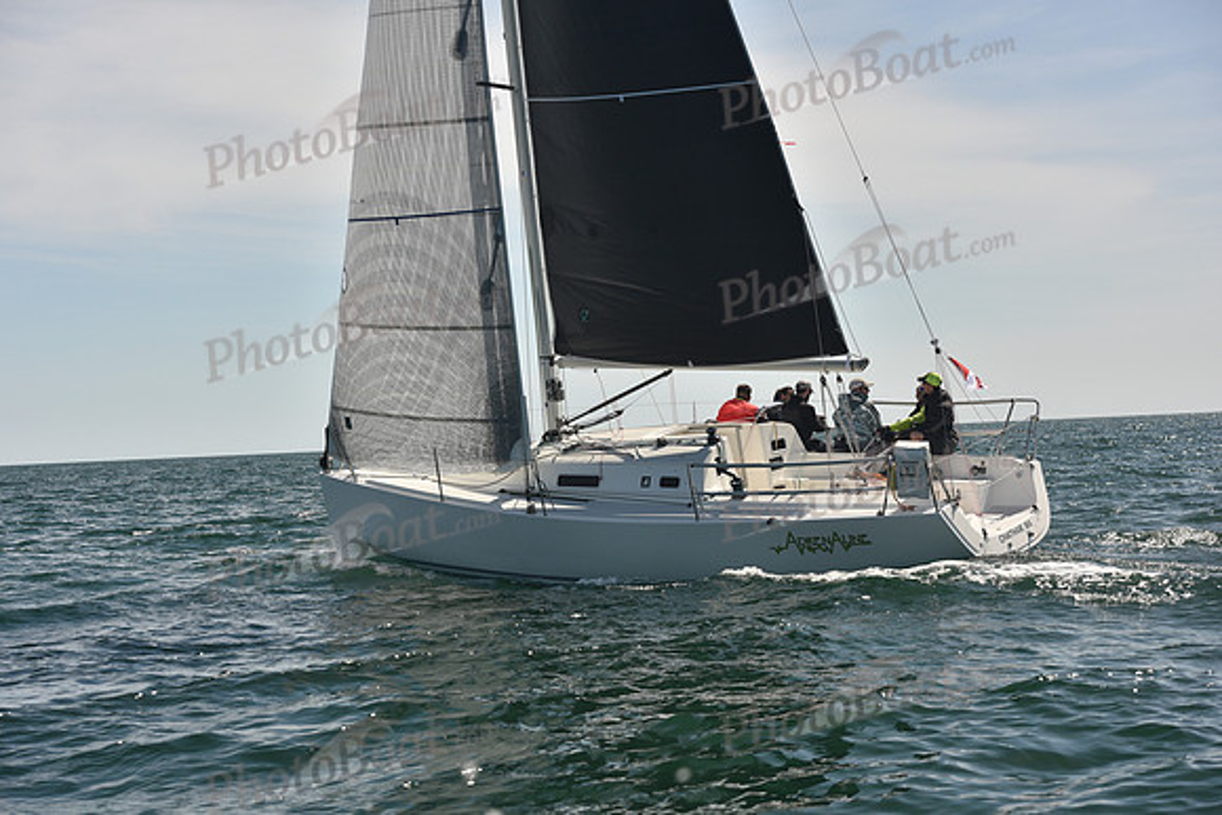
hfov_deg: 28.8
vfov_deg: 19.5
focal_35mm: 70
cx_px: 611
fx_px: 2377
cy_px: 408
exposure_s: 1/640
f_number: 6.3
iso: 250
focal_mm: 70
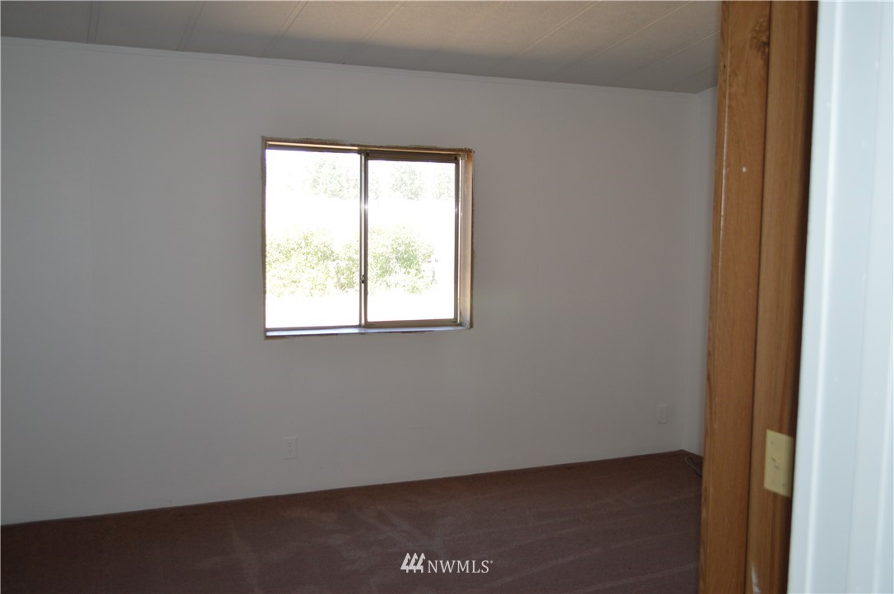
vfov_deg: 36.8
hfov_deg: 53.2
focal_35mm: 36
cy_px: 297
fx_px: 893
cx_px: 447
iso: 360
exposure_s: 1/125
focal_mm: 24
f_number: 4
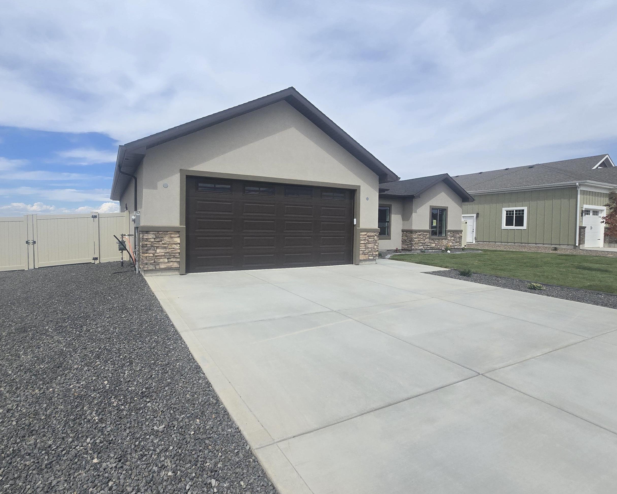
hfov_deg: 92.6
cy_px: 234
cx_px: 268
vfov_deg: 80.3
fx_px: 292
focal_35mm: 16
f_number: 2.2
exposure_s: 1/4142
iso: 50
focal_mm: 2.2
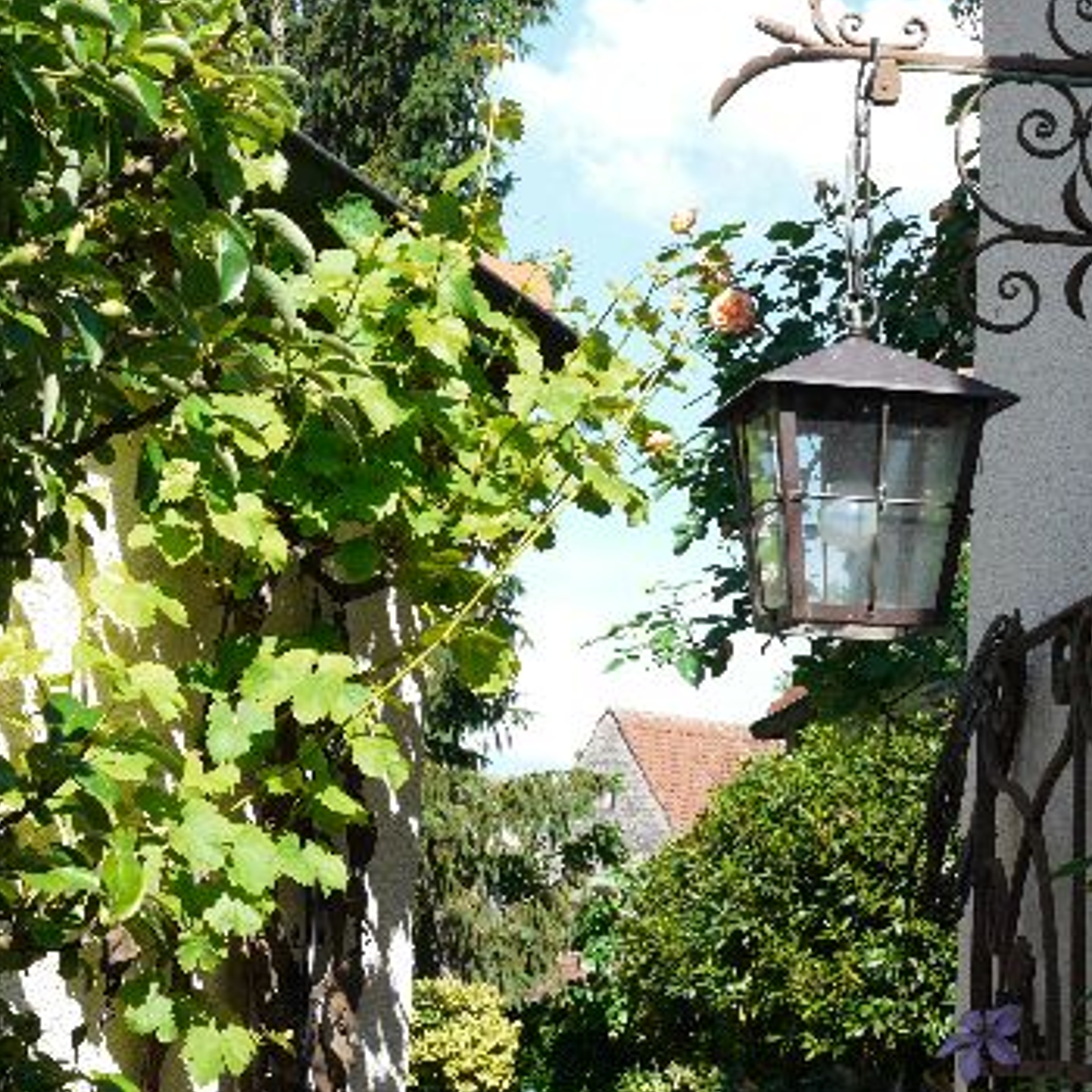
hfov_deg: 20.6
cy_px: 562
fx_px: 2998
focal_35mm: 84
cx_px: 421
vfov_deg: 20.6
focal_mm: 26
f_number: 10
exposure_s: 1/320
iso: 400
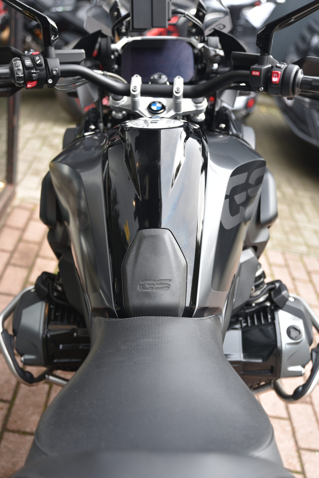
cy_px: 239
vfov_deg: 46.4
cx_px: 160
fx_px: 558
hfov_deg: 31.9
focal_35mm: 42
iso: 100
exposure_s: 1/60
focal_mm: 42
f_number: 2.8
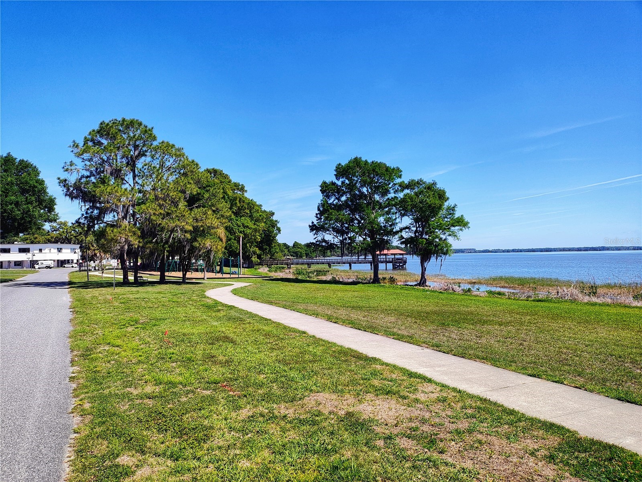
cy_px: 241
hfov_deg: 69.4
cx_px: 321
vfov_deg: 54.9
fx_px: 464
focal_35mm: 25
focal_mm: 4.71
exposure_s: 1/1105
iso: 100
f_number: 1.7
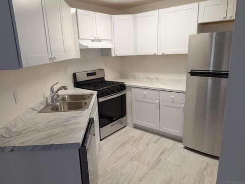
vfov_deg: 56.8
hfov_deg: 71.6
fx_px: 170
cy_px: 92
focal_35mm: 24
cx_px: 122
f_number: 1.7
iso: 48
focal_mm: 4.53
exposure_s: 1/60
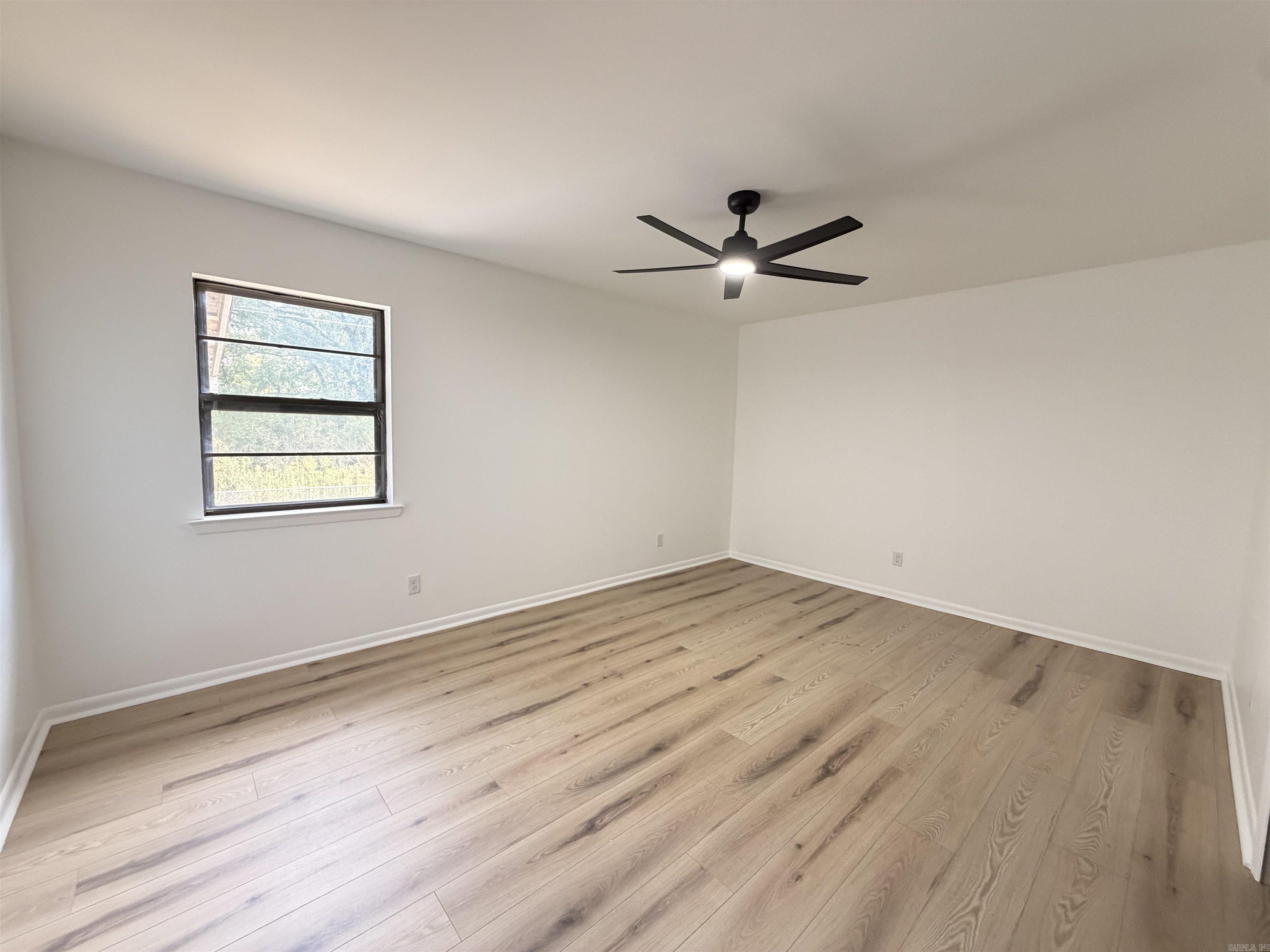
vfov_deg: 85.7
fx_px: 514
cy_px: 476
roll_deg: -1.9
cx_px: 635
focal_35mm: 14
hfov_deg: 102.1
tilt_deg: -6.8
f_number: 2.2
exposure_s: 1/60
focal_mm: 2.22
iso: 320
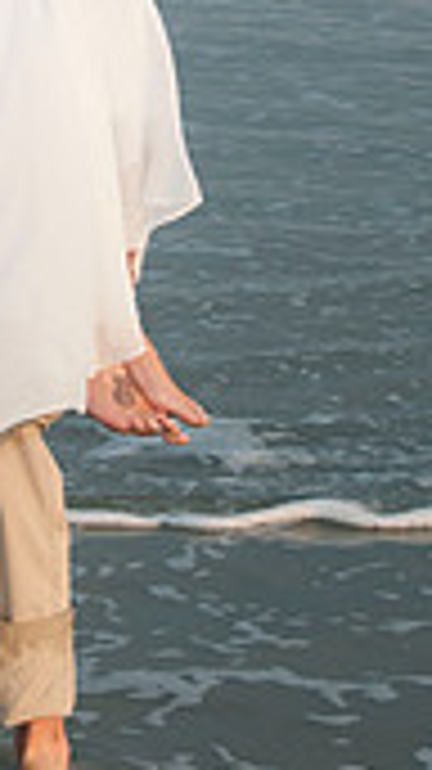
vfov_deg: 11.8
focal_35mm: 182
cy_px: 95
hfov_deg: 6.6
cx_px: -106
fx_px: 3712
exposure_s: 1/250
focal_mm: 44
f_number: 5.6
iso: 100
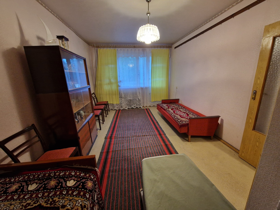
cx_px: 140
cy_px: 105
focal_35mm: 13
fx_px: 105
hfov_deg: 106.2
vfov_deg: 89.9
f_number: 2.2
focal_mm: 2.2
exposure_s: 1/33
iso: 800
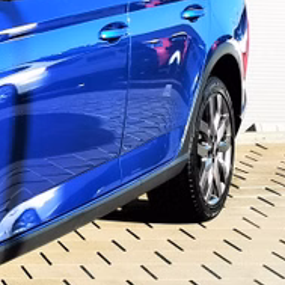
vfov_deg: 13.3
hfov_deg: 11.9
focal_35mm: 131
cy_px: 107
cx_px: -277
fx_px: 1220
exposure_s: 1/2088
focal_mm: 5.58
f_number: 1.8
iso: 50
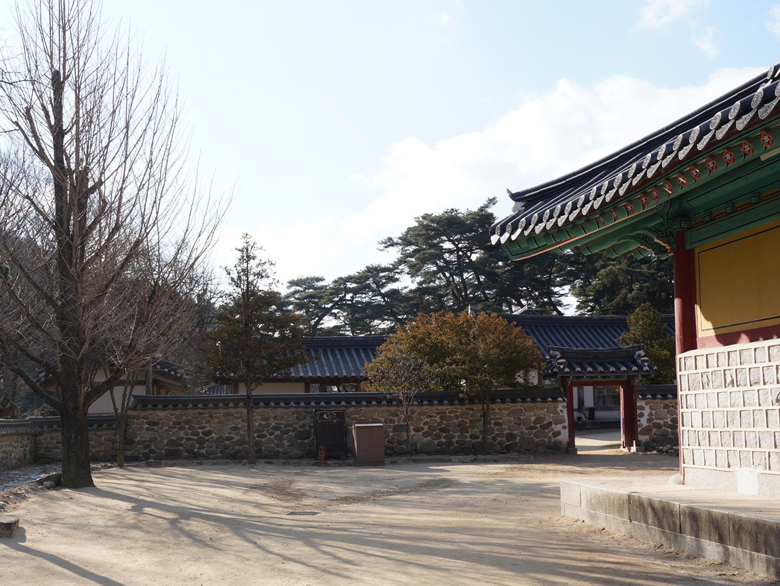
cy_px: 382
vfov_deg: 35.7
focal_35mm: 40
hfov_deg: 45.6
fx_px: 901
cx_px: 226
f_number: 13
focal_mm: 28
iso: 160
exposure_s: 1/100
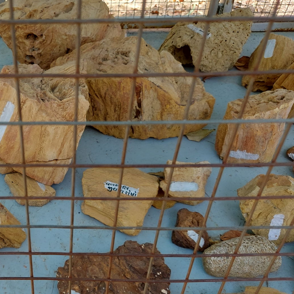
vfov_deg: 42.8
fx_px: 375
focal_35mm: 39
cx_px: 51
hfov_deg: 40.7
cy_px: 164
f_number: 1.8
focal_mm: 5.23
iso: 40
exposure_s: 1/104
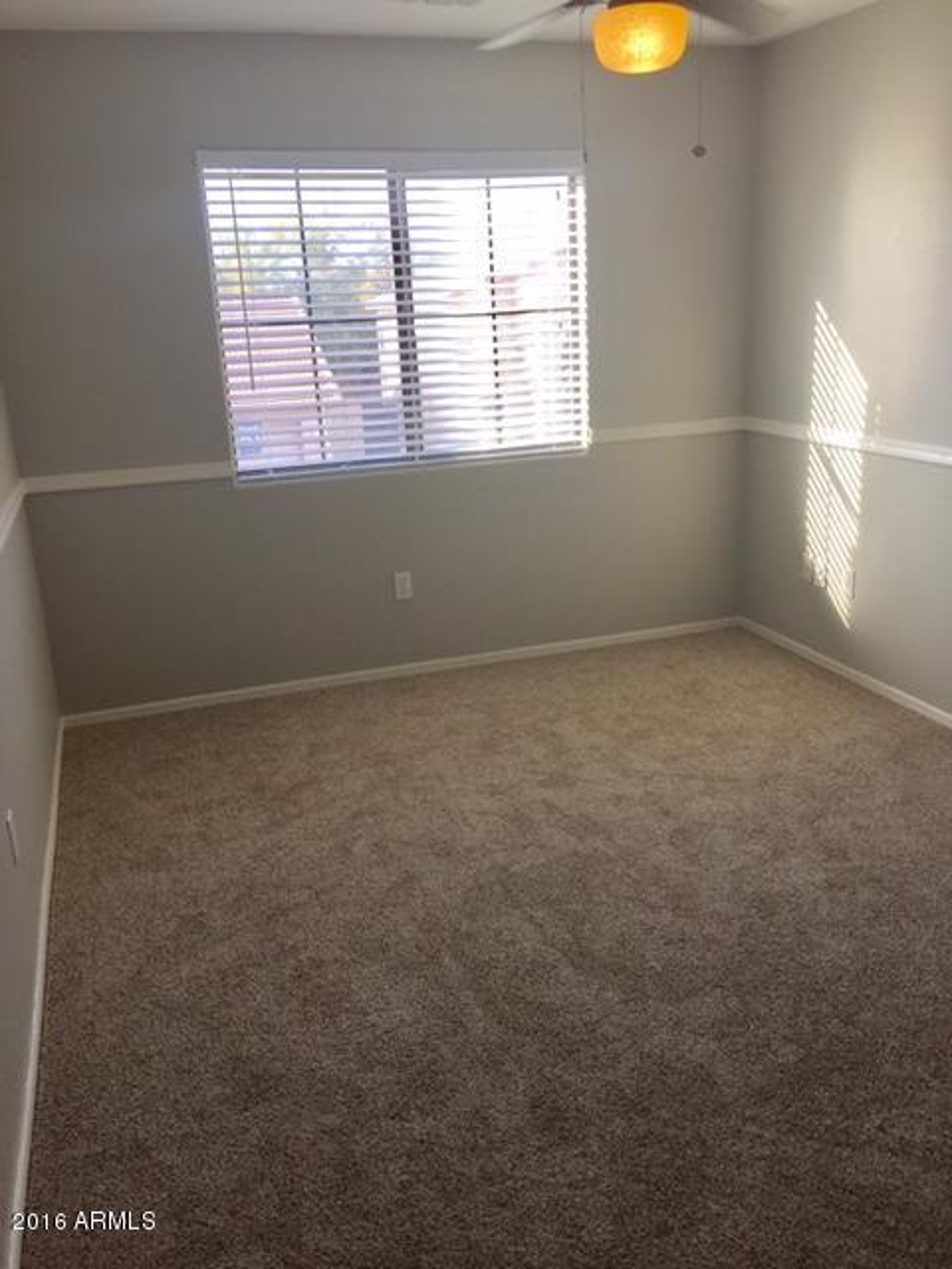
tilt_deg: -15.9
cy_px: 634
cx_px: 476
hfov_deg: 48.2
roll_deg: +2.6
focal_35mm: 29
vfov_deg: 61.7
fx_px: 1063
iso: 32
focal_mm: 4.15
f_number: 2.2
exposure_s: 1/201
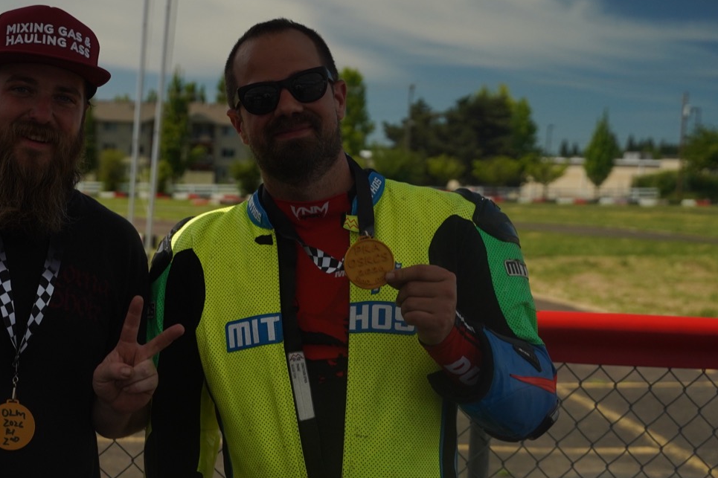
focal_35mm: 68
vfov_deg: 19.9
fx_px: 1356
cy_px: 323
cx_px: 176
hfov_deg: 29.2
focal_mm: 41
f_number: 4
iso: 800
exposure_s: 1/4000
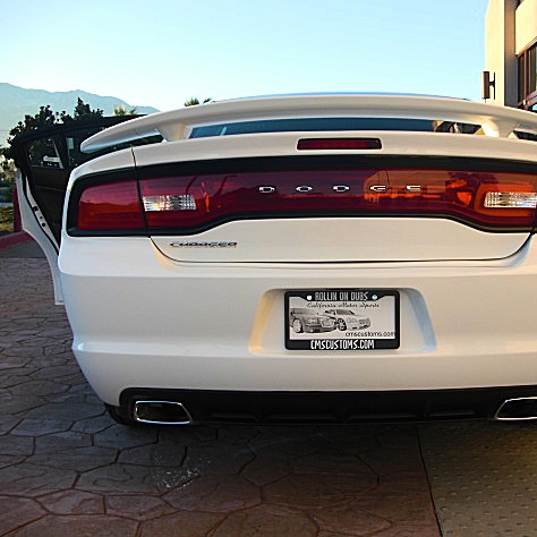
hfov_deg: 38.8
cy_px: 266
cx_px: 344
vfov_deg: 39.2
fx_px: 755
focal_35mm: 43
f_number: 2.8
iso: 50
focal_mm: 6.3
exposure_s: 1/125
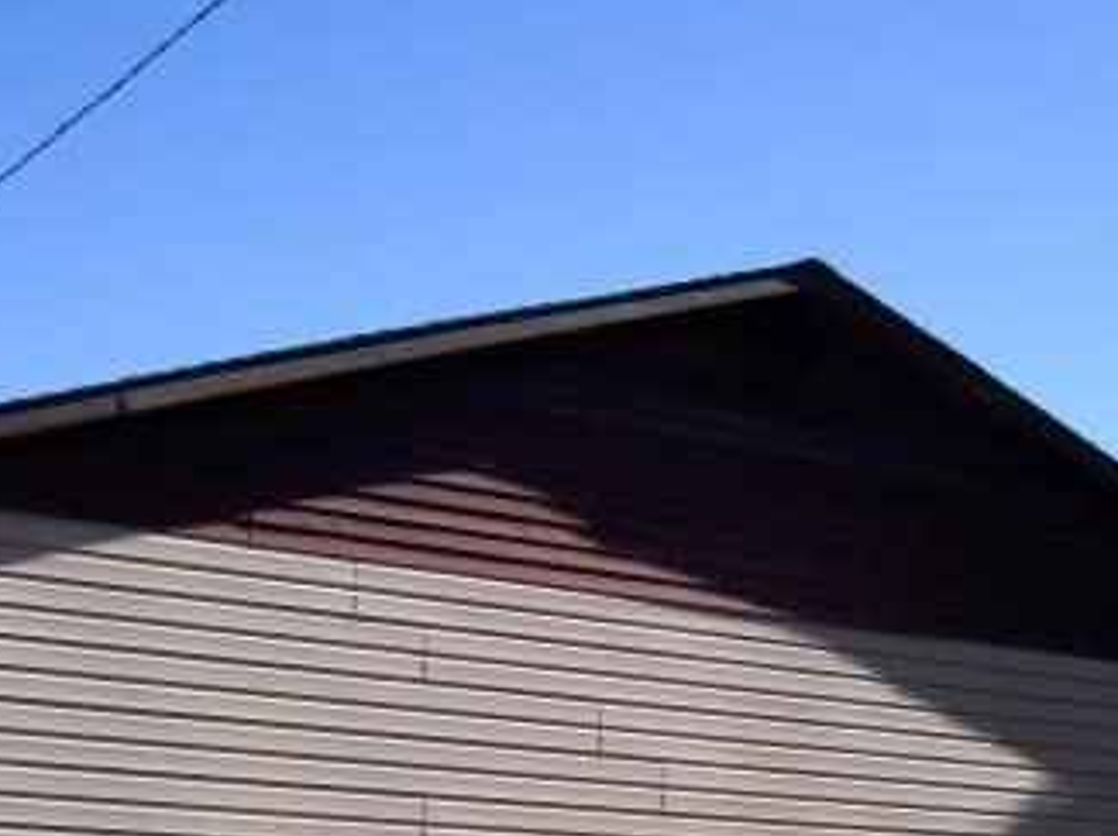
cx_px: 523
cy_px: 630
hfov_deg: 27.4
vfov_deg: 20.5
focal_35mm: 71
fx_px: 2291
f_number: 4.8
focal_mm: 6
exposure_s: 1/400
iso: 80
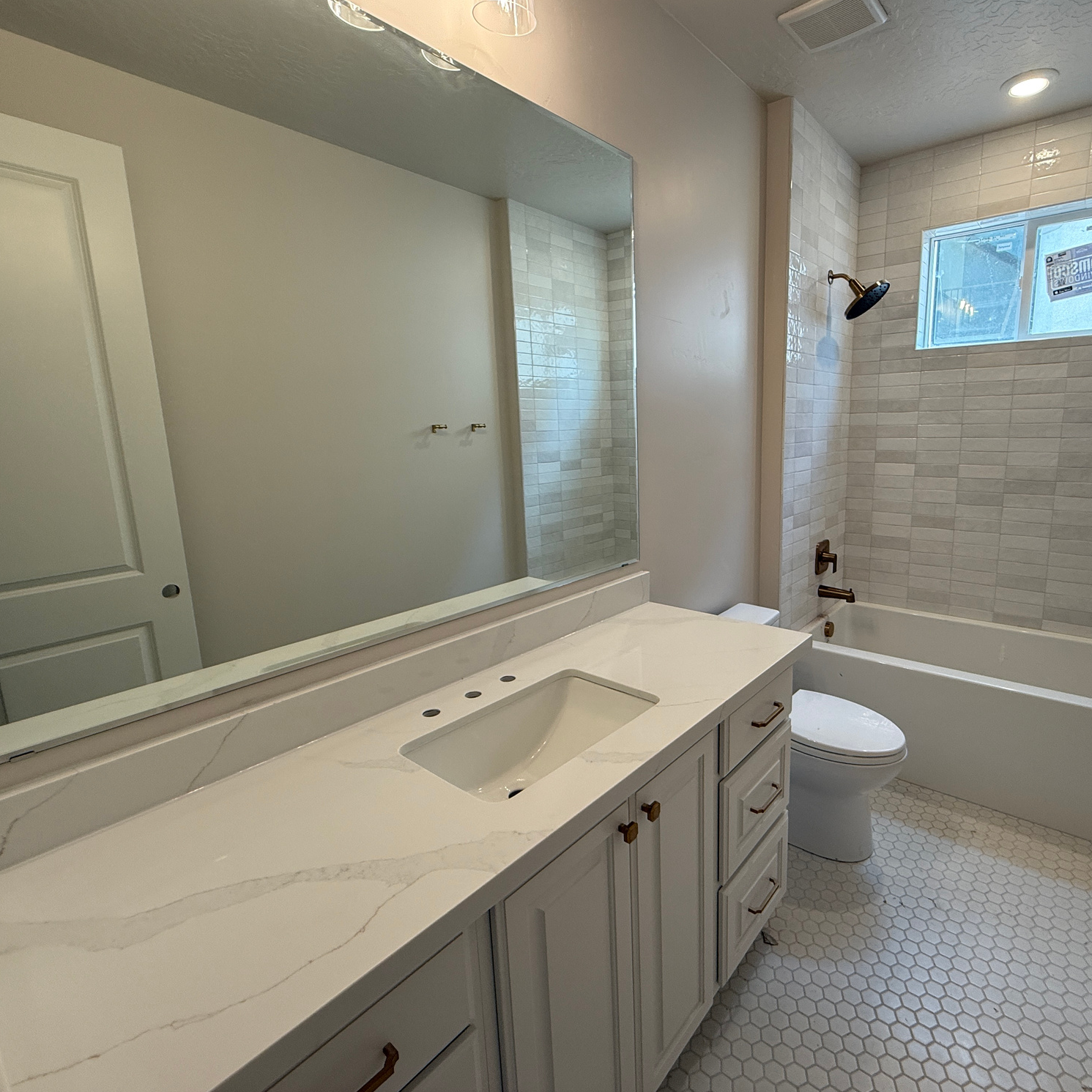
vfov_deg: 83.9
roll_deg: +1.8
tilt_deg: -9.5
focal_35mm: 17
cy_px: 531
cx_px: 644
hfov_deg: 83.2
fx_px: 607
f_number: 2.2
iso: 100
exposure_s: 1/120
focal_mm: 2.22
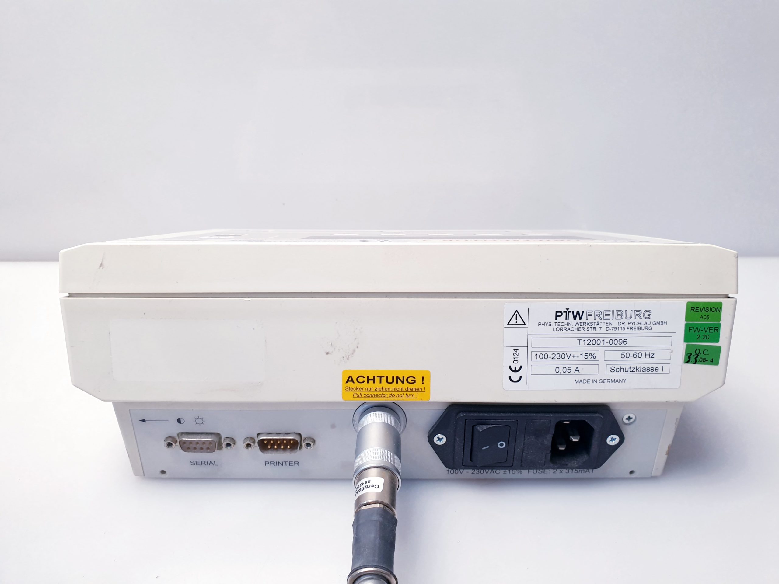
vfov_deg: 53.1
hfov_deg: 67.3
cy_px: 292
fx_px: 585
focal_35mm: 26
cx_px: 390
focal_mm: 4.3
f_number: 2.4
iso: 80
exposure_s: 1/50
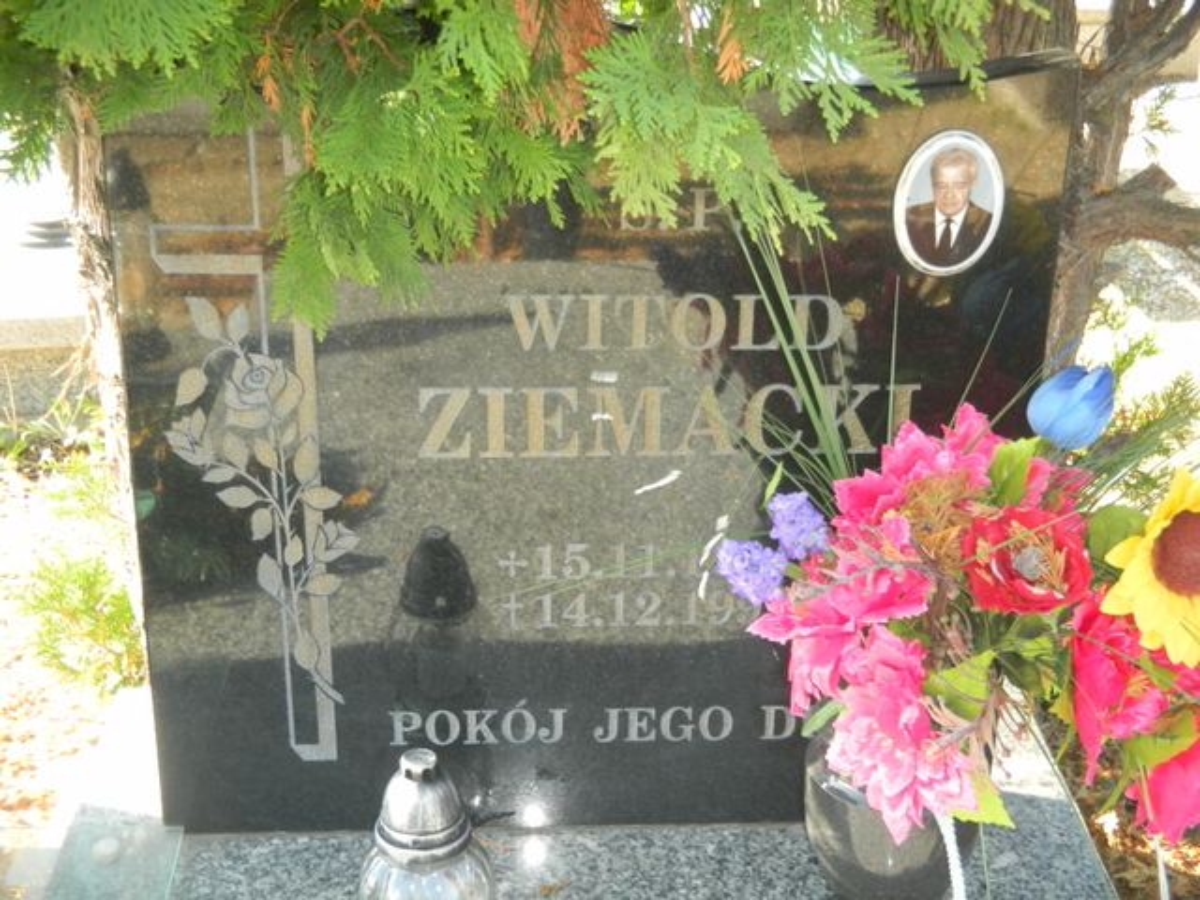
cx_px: 600
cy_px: 450
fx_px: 1907
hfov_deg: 34.9
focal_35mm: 55
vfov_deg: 26.6
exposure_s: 1/73.1
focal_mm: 9.9
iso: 167
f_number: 4.2
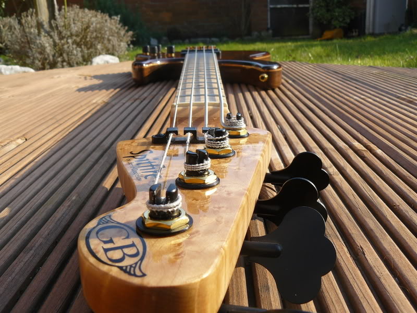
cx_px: 208
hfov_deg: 51.4
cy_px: 156
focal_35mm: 36
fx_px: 434
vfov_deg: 39.7
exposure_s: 1/200
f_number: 5
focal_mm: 6
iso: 100
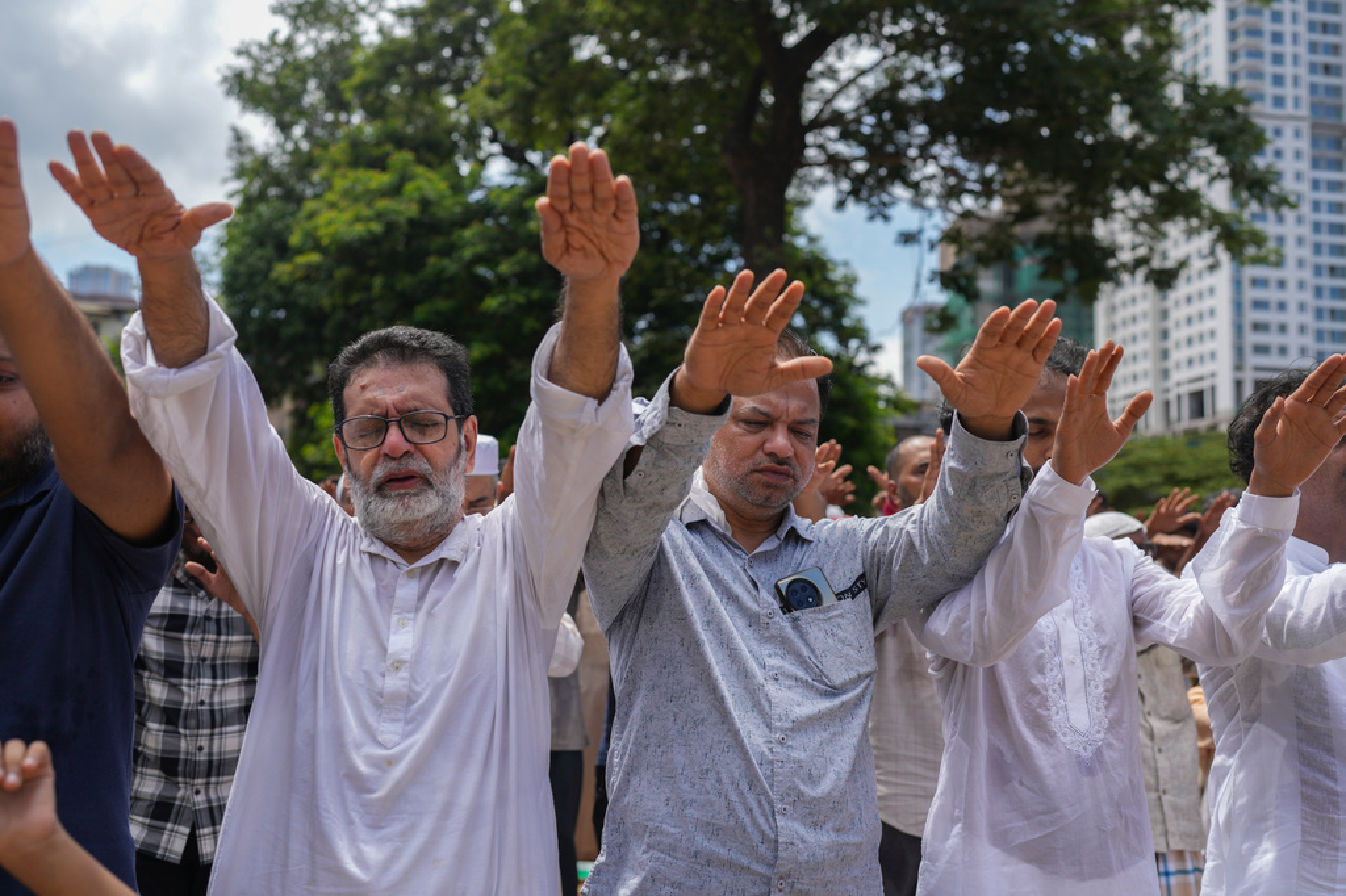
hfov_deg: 54.4
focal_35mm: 35
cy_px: 448
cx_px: 673
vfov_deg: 37.8
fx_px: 1308
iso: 200
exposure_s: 1/2500
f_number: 2.8
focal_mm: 35
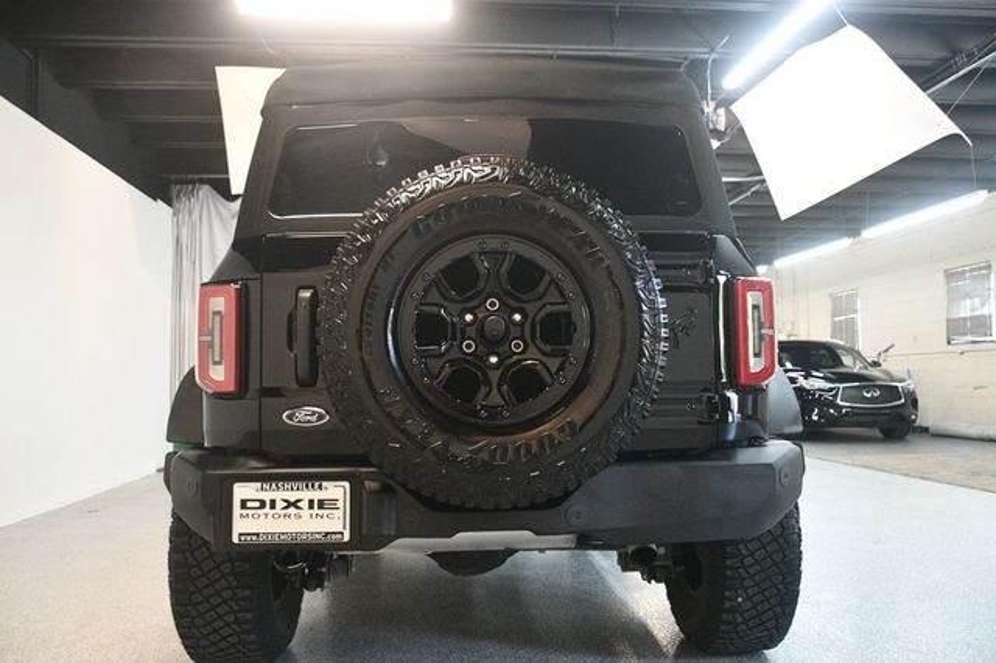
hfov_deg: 62.0
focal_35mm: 30
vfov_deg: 43.6
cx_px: 498
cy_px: 332
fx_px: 830
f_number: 3.5
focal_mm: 20
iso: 3200
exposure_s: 1/125
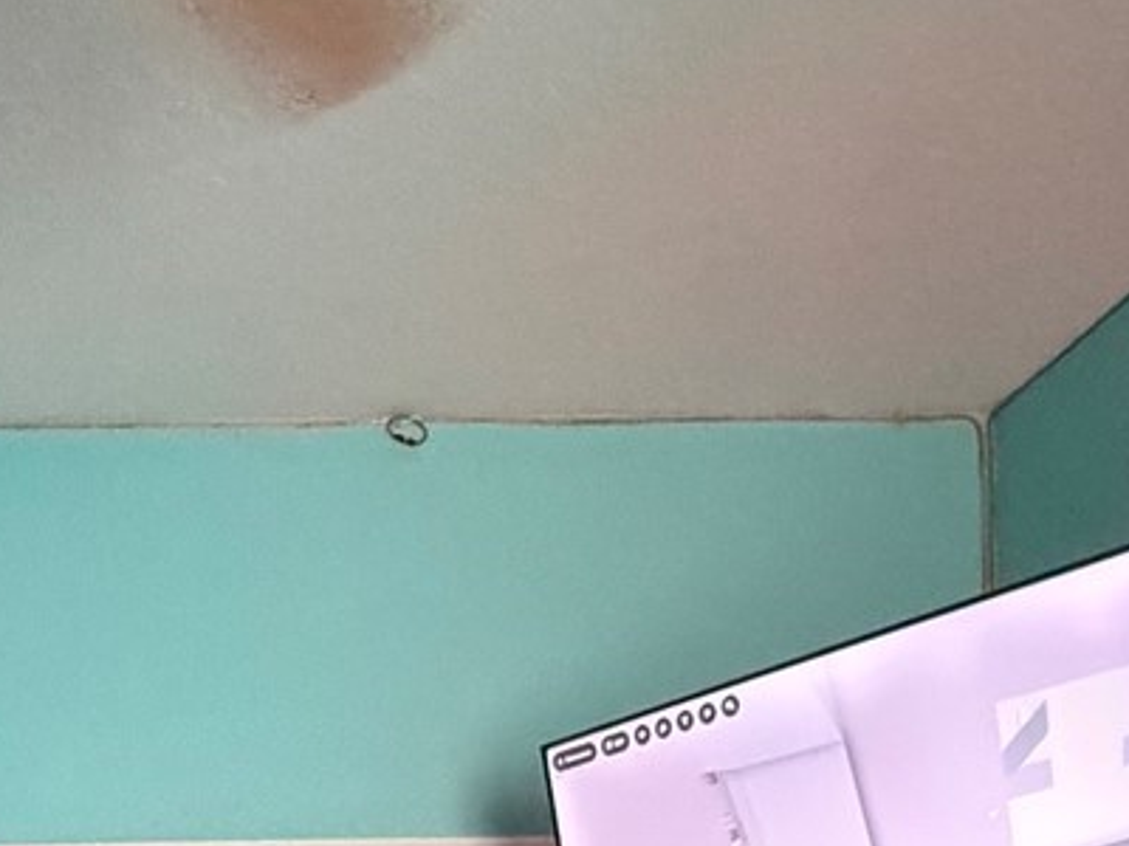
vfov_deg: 22.4
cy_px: 1196
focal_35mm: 56
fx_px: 1826
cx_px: -40
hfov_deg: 31.4
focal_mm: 2.22
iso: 1250
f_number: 2.2
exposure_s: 1/60
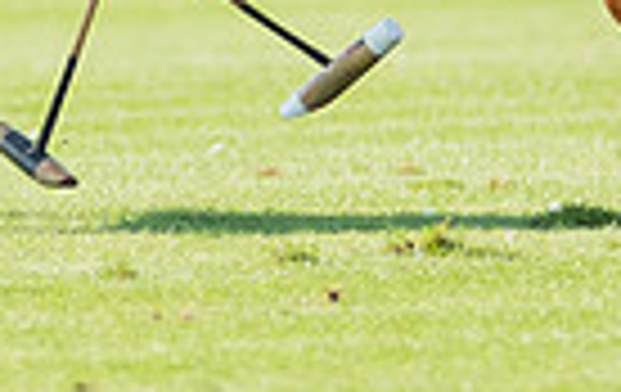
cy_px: -344
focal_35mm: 3491
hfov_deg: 0.6
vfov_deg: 0.4
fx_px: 59227
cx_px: 245
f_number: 3.2
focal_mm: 300
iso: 320
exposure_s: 1/1600
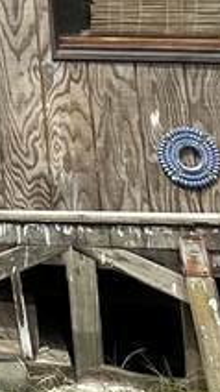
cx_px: -346
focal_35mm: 92
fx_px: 956
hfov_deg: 10.7
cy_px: -237
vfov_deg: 19.4
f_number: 2.2
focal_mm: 2.22
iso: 50
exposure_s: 1/1350
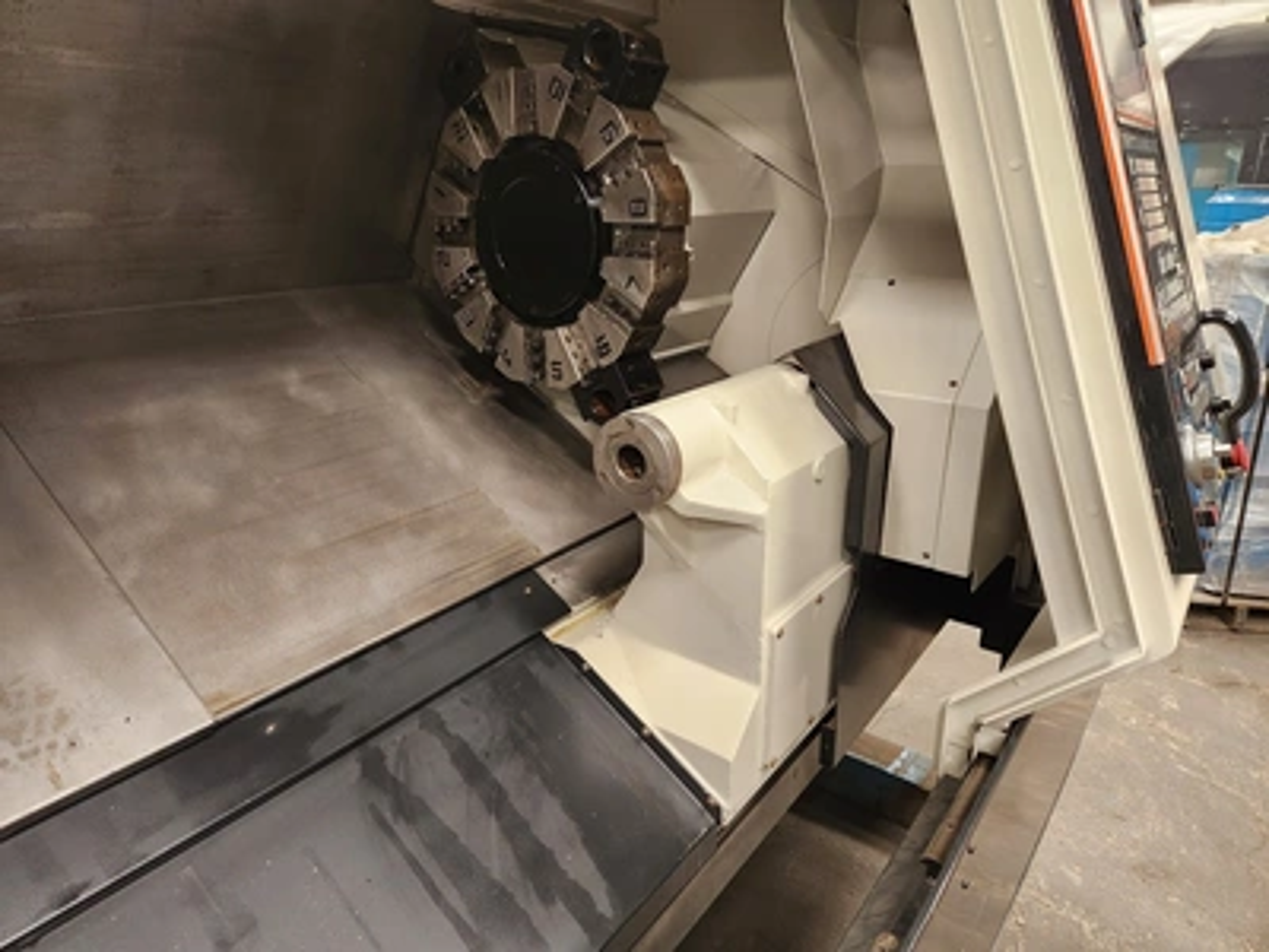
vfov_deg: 58.9
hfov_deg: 73.9
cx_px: 634
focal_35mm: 23
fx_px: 843
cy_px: 476
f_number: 1.8
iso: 500
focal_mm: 5.4
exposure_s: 1/120
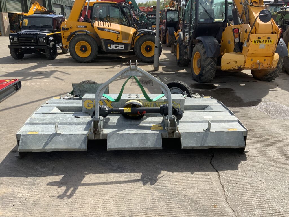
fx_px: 242
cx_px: 144
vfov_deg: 48.2
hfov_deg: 61.7
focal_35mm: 29
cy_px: 108
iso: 16
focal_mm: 3
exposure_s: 1/1730
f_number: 1.8
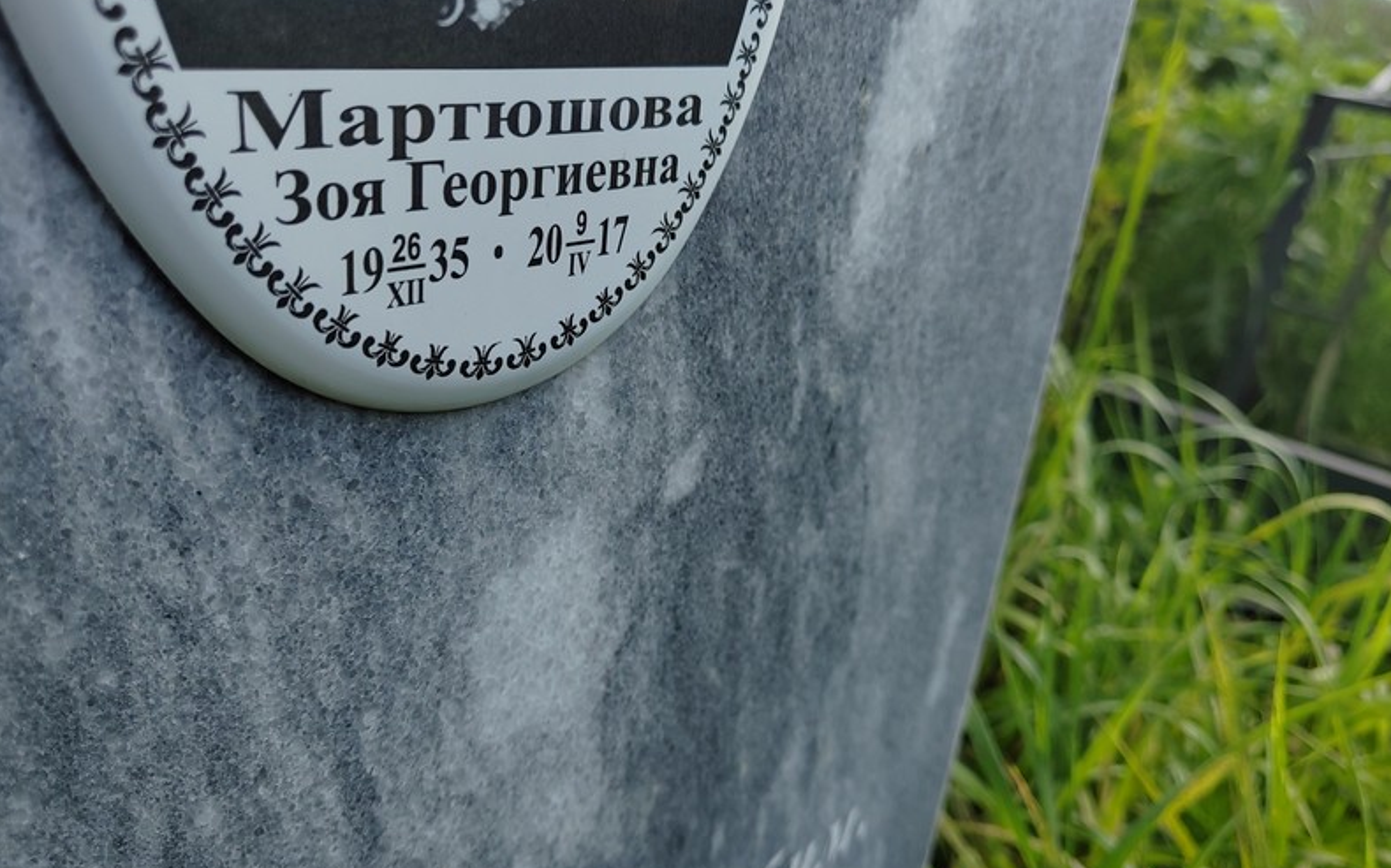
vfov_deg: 43.1
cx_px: 692
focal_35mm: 29
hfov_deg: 64.7
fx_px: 1099
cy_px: 463
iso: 100
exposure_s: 1/650
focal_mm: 5.52
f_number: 1.9
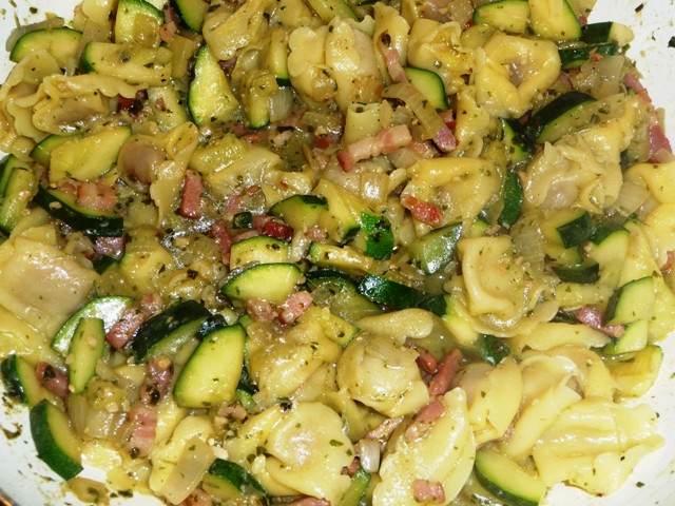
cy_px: 253
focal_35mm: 55
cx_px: 338
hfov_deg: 34.9
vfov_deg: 26.6
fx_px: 1072
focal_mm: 9.3
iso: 100
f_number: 4.3
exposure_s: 1/30
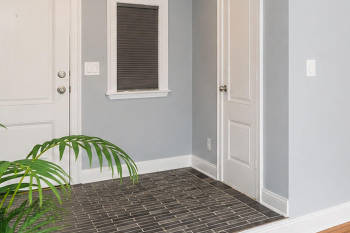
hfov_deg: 39.6
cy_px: 70
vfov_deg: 31.3
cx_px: 364
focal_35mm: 42
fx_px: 411
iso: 64
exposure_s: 1/40
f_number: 4.5
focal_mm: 16.5
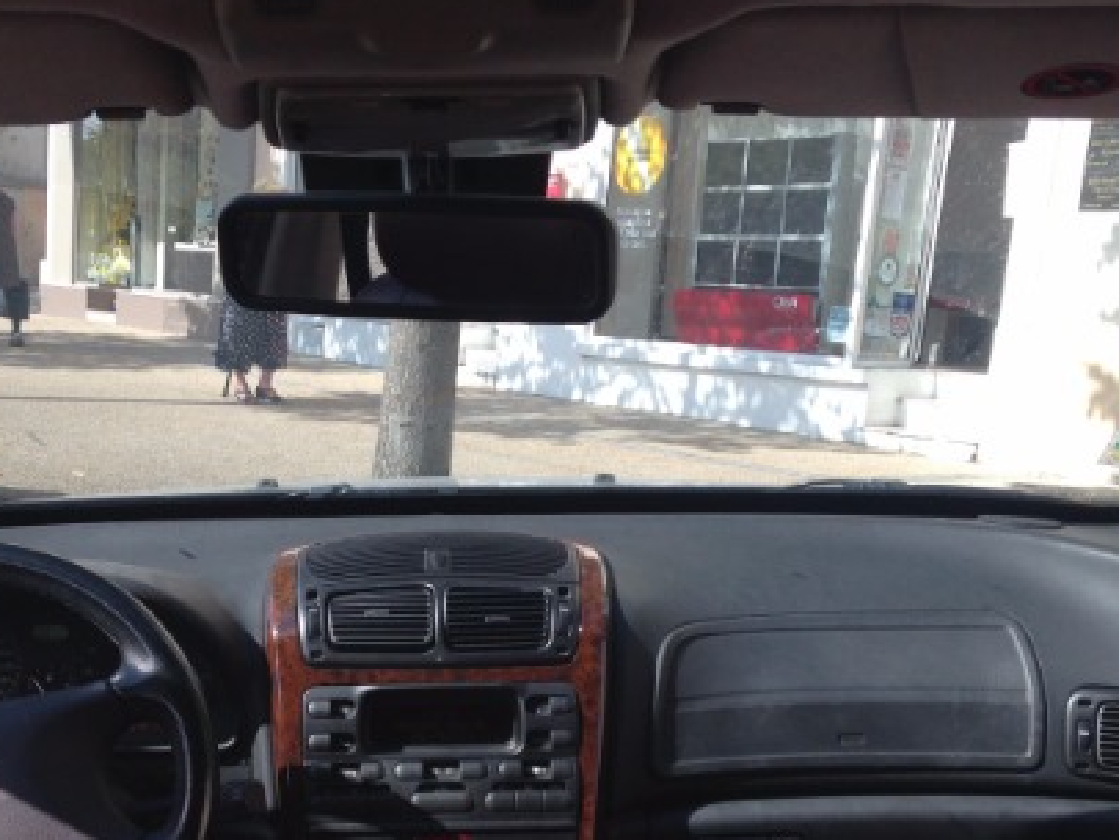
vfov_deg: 27.7
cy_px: 625
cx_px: 488
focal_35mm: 52
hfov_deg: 36.7
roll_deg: -3.7
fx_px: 1682
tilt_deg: -13.7
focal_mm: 4.12
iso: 50
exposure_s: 1/507
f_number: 2.4
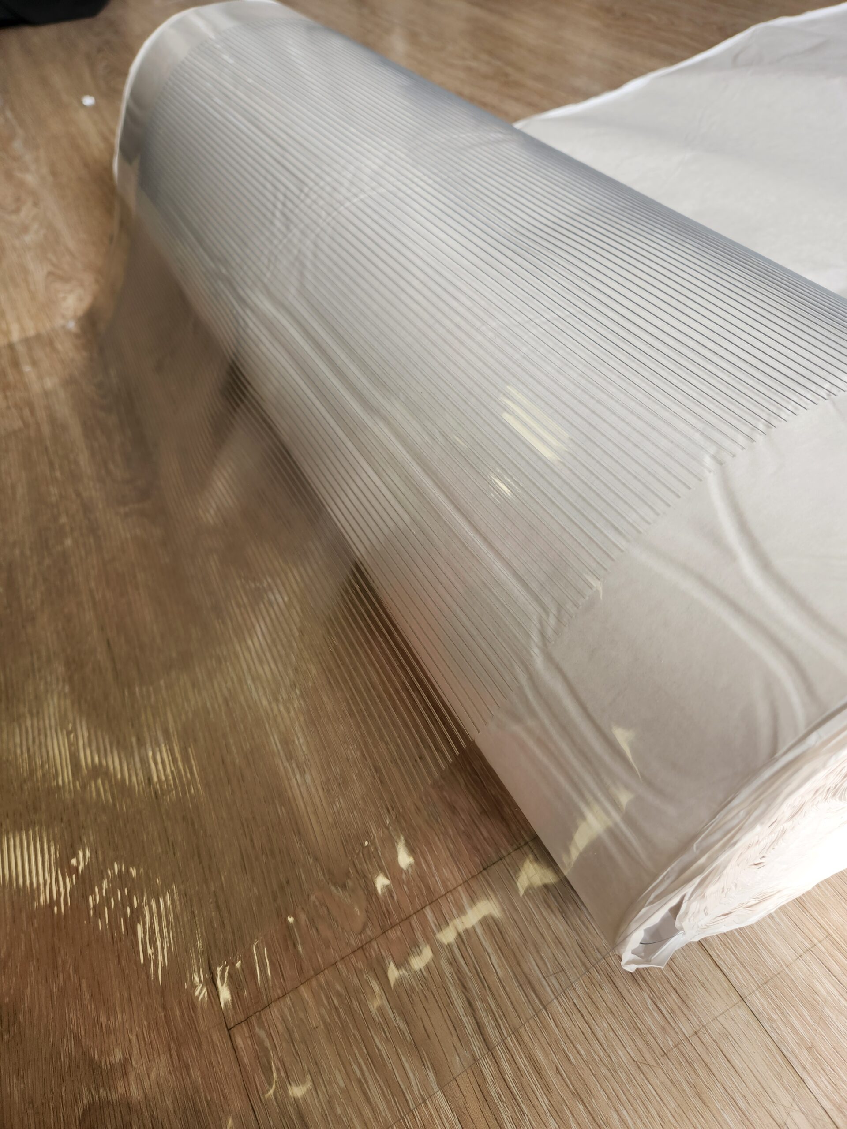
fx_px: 750
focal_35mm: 23
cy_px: 564
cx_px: 424
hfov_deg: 58.9
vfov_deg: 73.9
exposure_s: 1/100
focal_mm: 5.4
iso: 25
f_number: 1.8
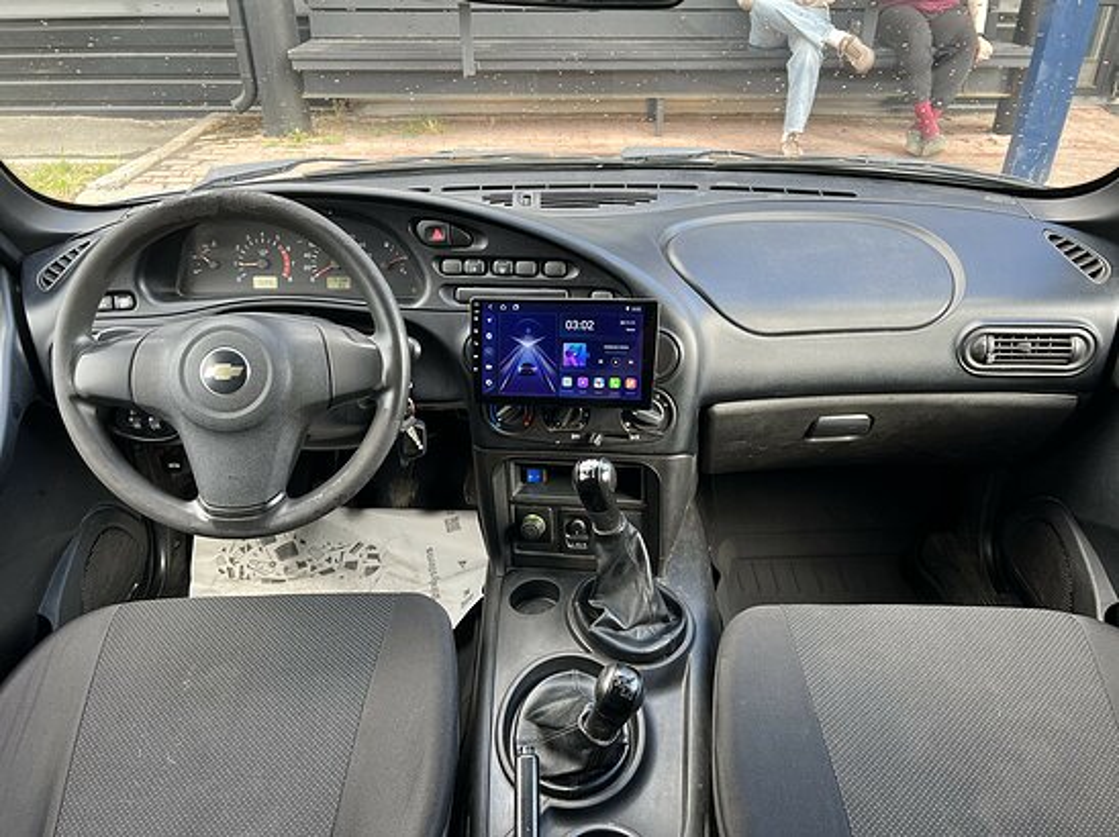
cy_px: 418
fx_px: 840
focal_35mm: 26
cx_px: 560
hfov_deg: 67.3
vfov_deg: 53.0
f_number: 1.5
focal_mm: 5.7
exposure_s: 1/121
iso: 64
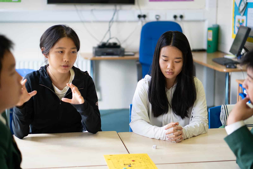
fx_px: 527
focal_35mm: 75
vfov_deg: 18.2
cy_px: 84
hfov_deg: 27.0
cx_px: 126
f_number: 1.8
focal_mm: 50
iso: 400
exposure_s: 1/320
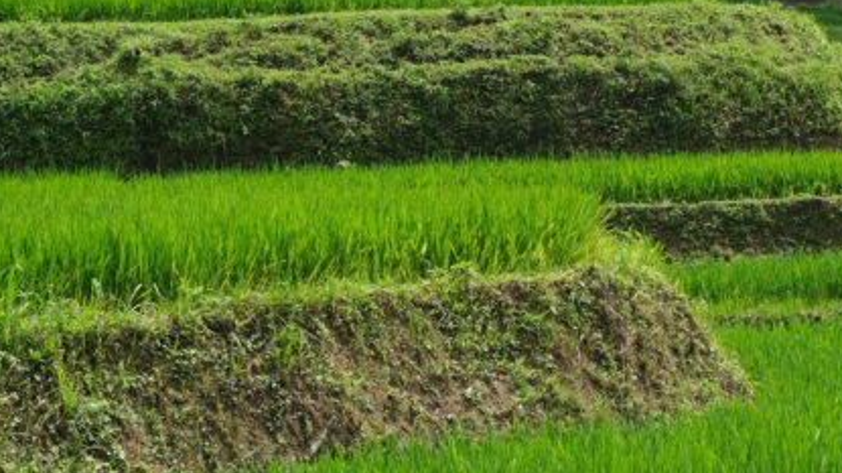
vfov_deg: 8.8
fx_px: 3057
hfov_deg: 15.7
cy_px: 228
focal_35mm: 137
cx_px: 416
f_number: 4.5
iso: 160
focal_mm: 35
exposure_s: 1/850
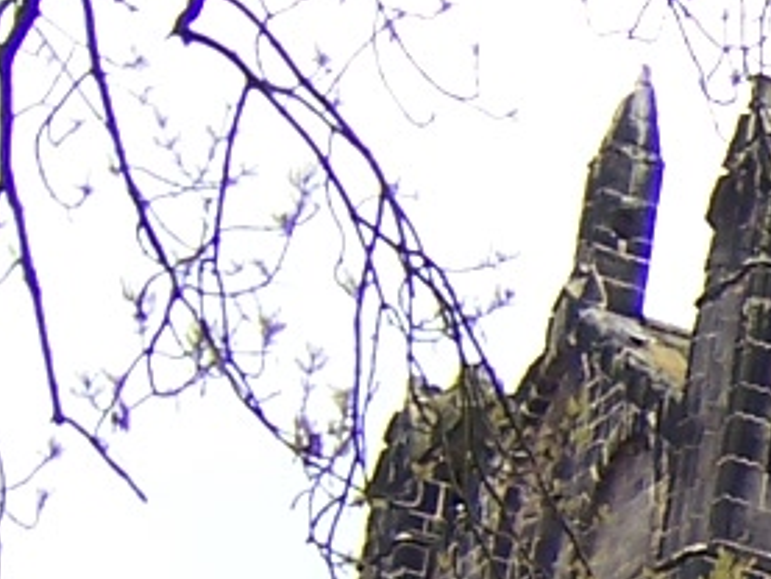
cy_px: 935
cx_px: 2107
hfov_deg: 9.1
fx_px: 4122
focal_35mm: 185
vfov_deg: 7.8
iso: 80
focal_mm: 5.5
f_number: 3.4
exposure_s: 1/125
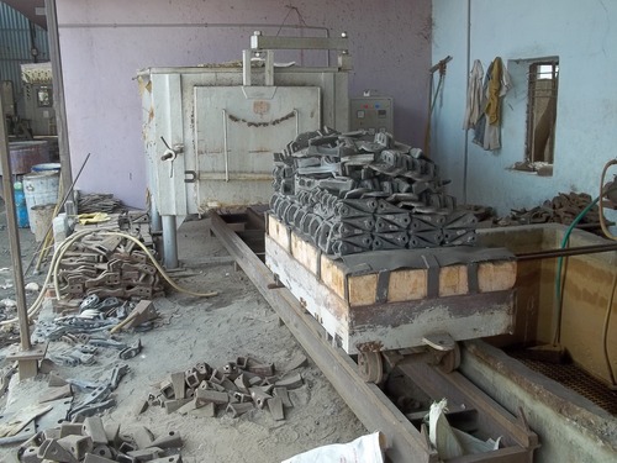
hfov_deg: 51.4
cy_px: 232
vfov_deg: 39.7
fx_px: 642
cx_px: 308
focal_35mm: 36
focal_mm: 6.5
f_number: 3.1
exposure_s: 1/80
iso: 64
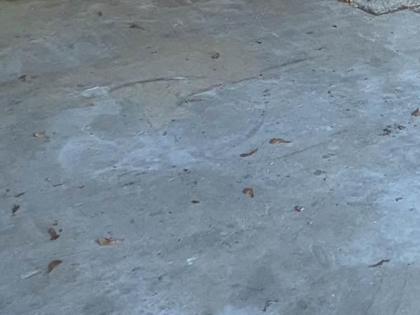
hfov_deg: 24.3
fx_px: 874
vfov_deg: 18.4
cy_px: -142
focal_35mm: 72
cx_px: 517
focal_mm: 1.85
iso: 162
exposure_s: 1/60
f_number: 2.2
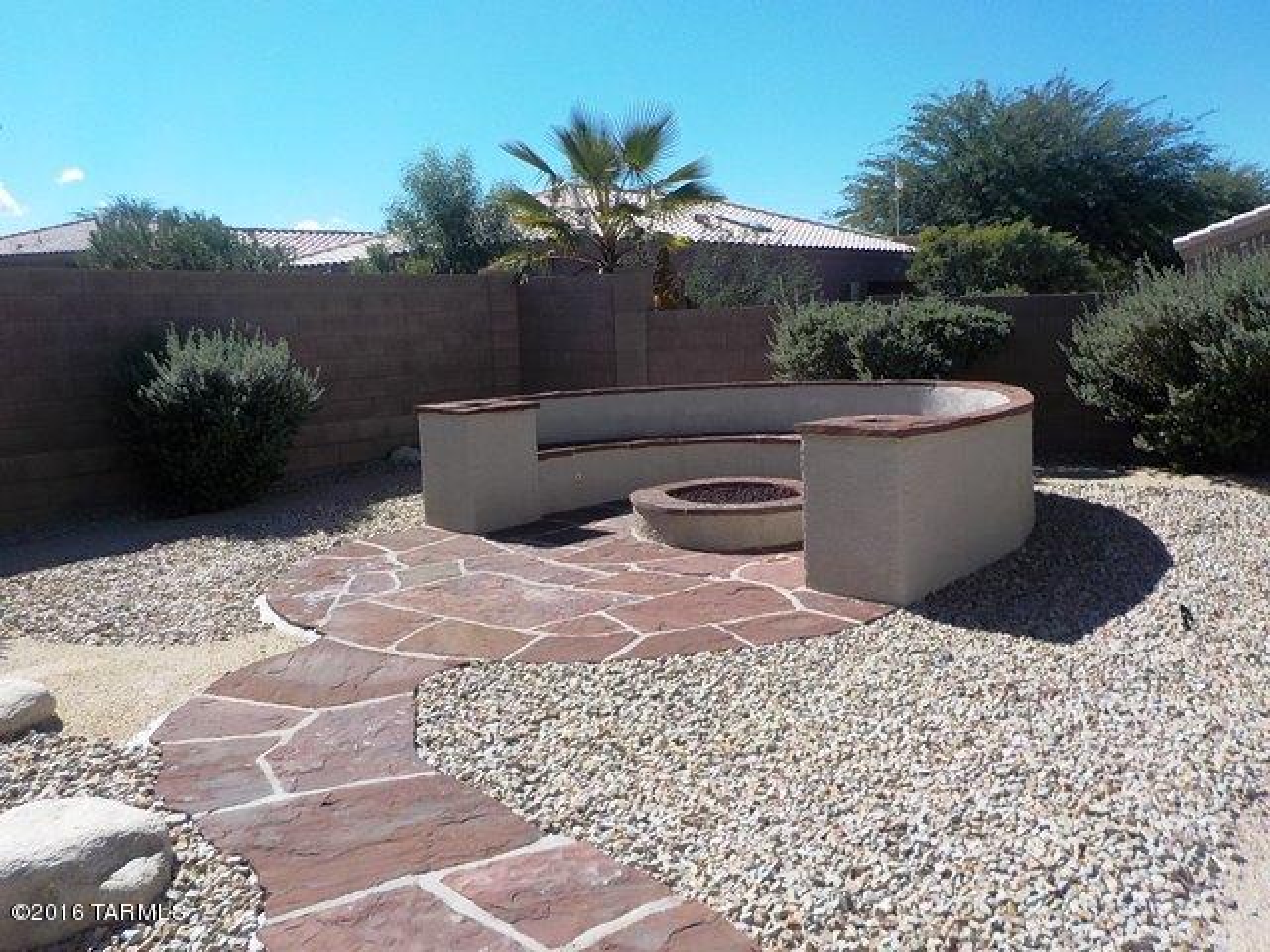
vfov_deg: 46.8
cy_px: 476
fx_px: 1101
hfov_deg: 60.0
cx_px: 635
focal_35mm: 30
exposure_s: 1/1250
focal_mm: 4.1
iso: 125
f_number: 3.3
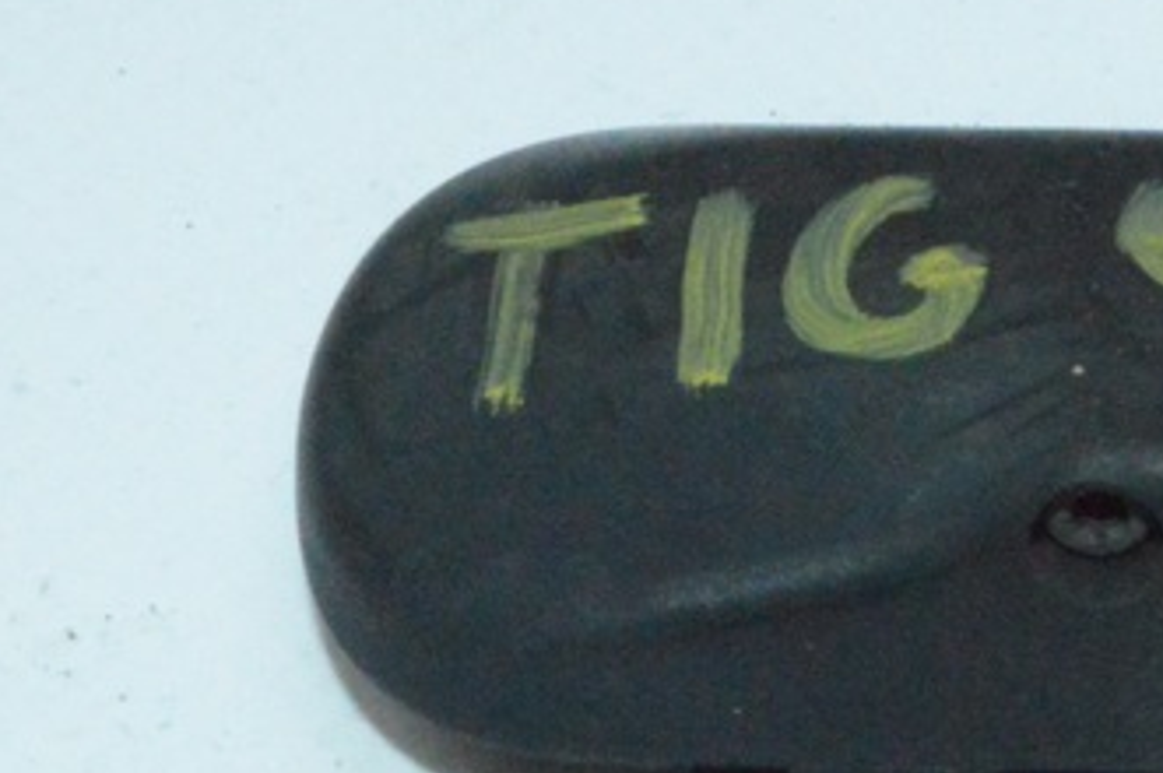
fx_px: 5099
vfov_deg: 8.6
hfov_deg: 12.7
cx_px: 1342
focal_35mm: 158
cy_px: 750
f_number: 29
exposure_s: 1/100
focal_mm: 34
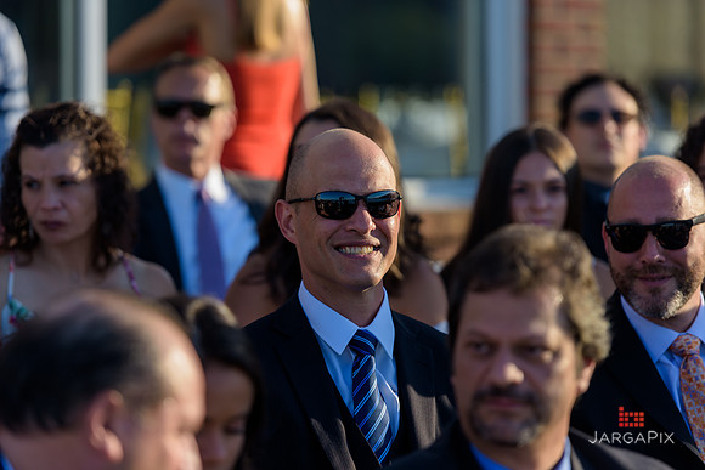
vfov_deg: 8.3
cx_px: 352
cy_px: 235
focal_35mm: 165
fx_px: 3232
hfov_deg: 12.4
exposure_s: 1/1250
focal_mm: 165
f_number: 3.2
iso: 200
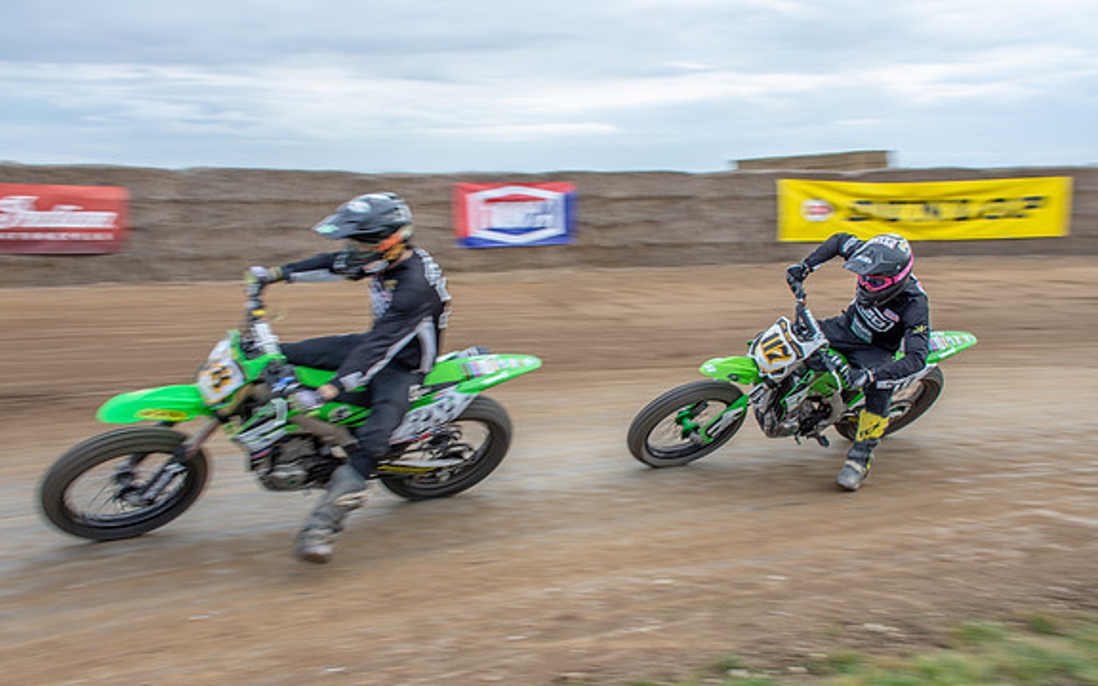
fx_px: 1197
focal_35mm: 40
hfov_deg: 49.3
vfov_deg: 32.0
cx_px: 573
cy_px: 355
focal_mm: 24
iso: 320
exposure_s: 1/100
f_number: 8
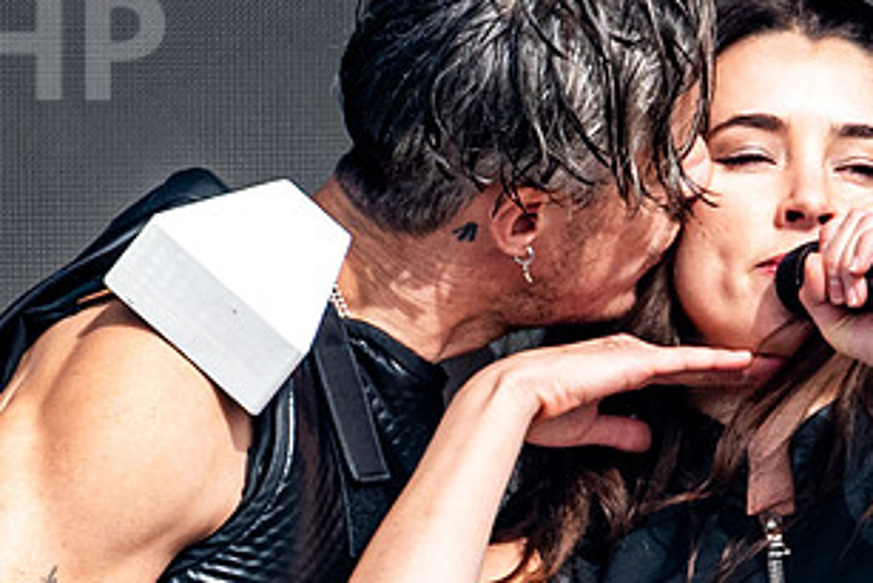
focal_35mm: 1438
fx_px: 34886
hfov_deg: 1.4
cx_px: 451
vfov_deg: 1.0
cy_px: 766
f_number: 4.5
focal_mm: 200
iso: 250
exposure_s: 1/2000
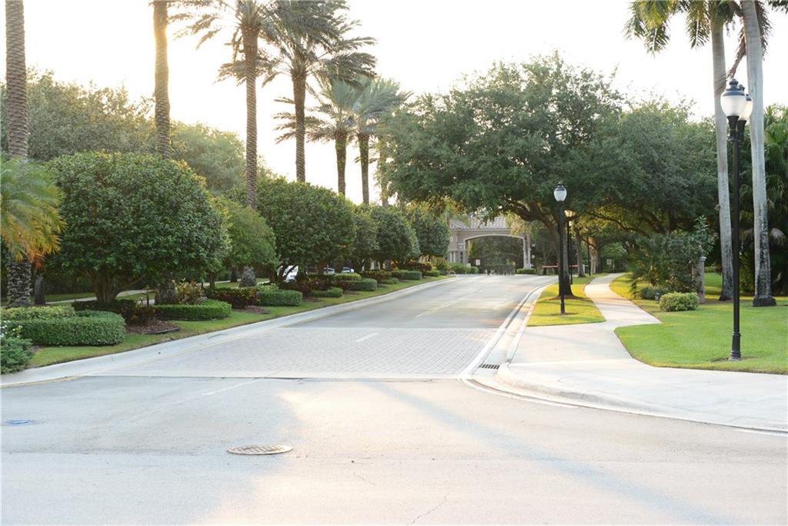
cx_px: 394
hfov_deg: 41.1
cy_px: 263
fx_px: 1051
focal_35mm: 48
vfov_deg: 28.1
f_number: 7.1
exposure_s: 1/200
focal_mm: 48
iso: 800
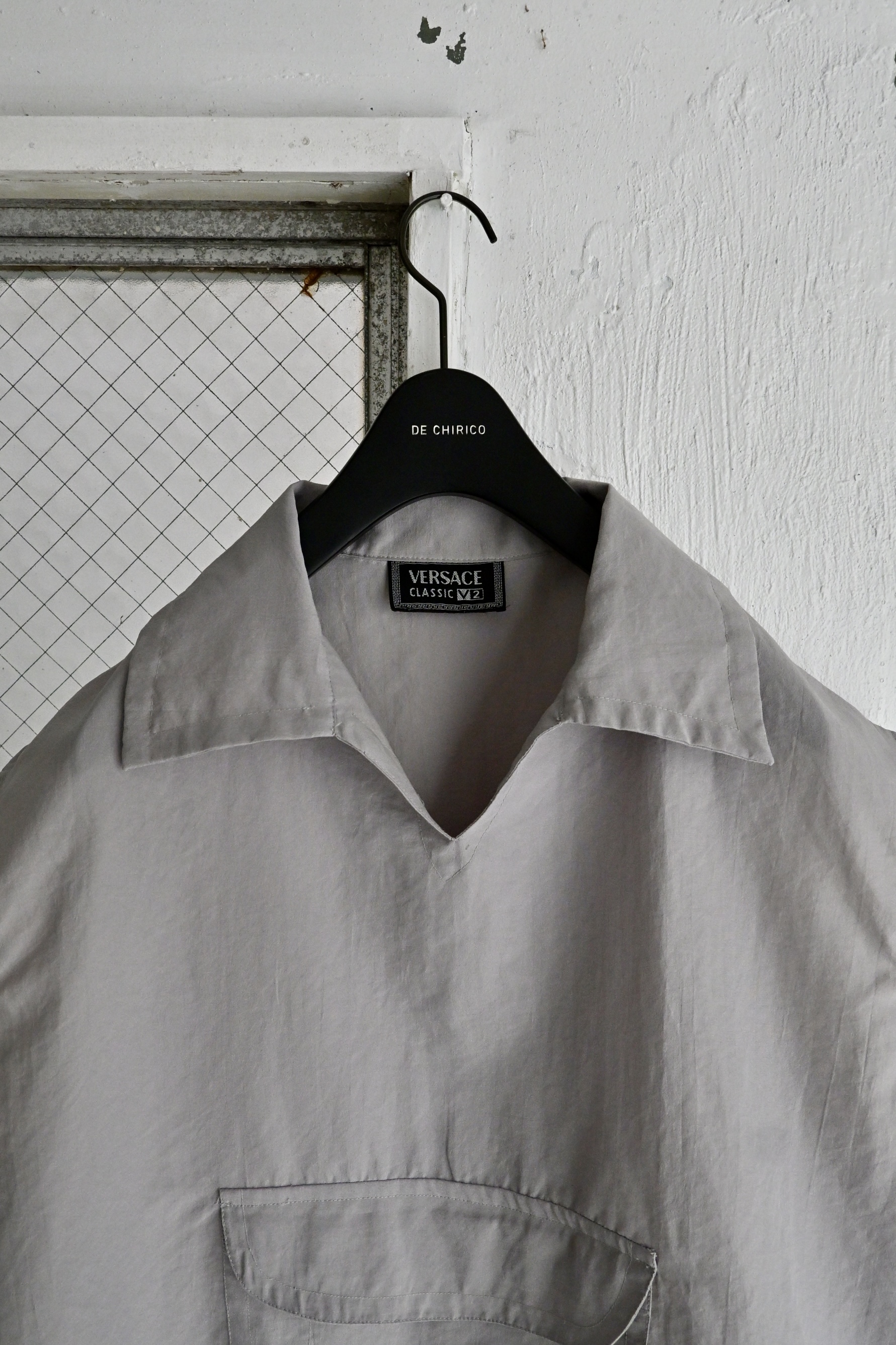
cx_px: 448
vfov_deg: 73.7
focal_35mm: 24
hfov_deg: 53.1
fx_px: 896
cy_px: 672
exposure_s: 1/80
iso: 1250
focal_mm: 16
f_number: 4.5
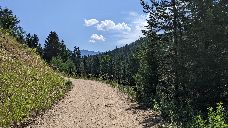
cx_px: 114
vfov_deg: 38.9
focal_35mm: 30
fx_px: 181
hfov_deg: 64.3
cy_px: 67
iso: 47
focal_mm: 4.44
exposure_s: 1/4695
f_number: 1.8
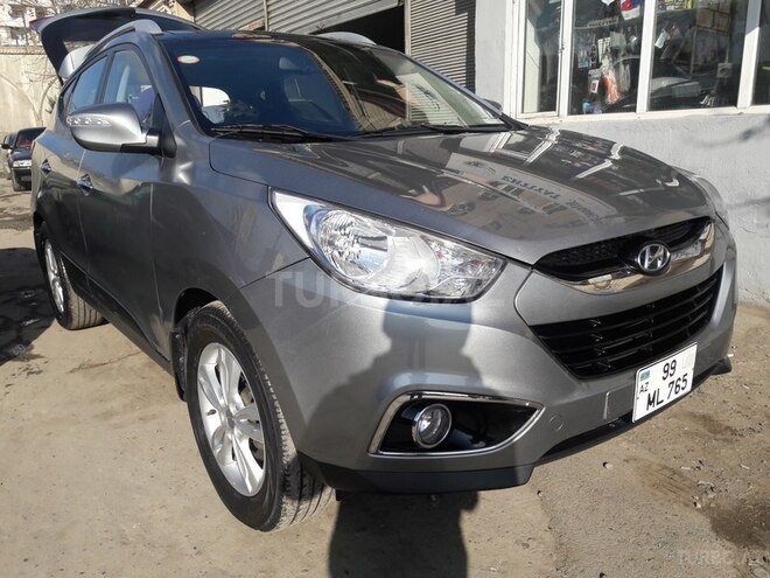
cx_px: 385
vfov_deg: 49.7
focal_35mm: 28
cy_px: 289
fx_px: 623
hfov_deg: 63.4
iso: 40
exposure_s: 1/1473
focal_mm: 3.7
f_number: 1.9
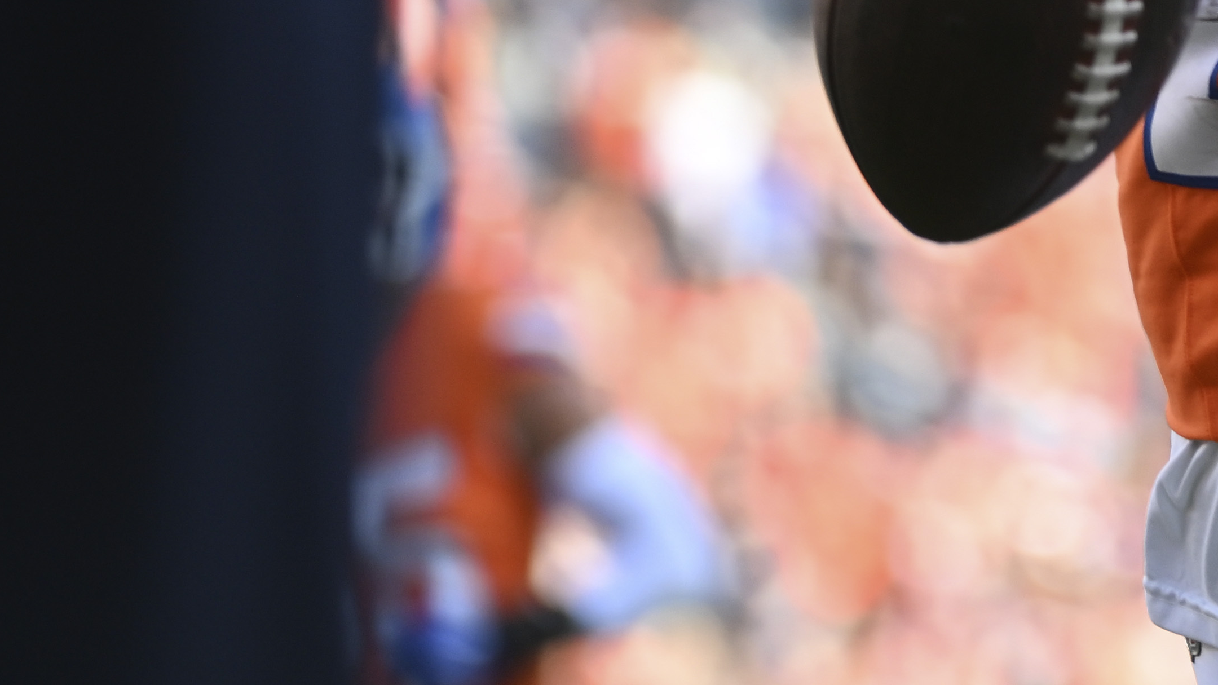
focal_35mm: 616
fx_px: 19895
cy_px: -352
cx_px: 1496
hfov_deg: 3.5
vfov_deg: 2.0
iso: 640
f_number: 4
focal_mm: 210
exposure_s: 1/1000
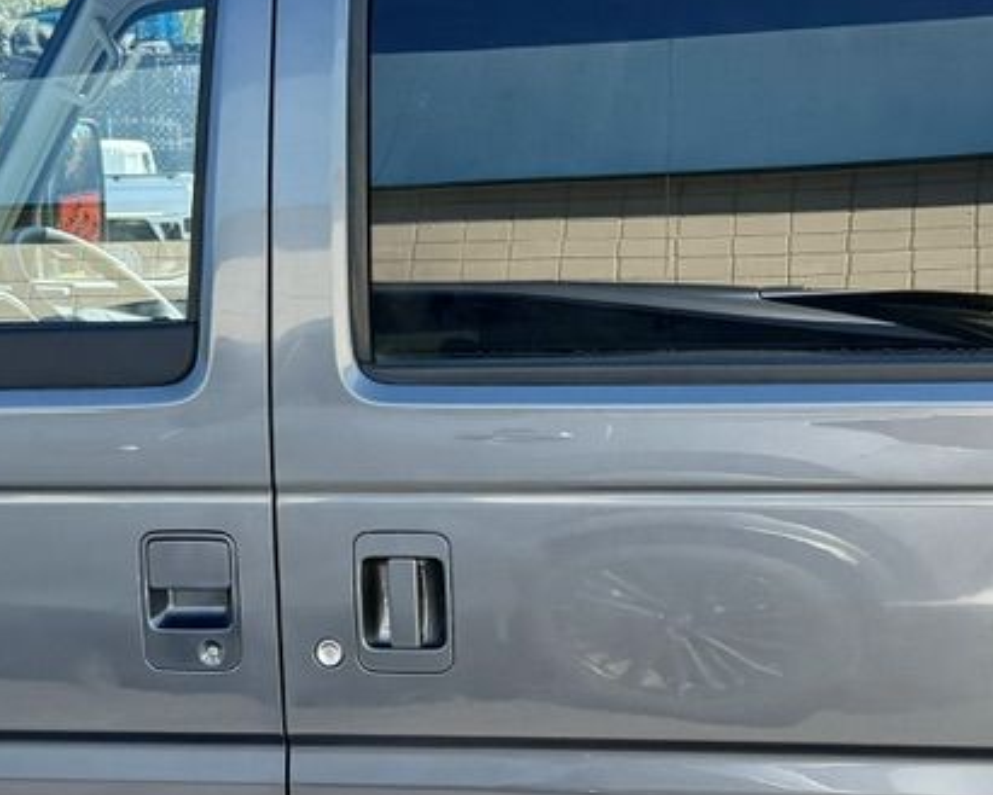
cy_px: 425
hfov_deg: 25.8
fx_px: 2146
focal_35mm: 73
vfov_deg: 21.0
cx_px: 725
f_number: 1.78
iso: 100
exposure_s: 1/1271
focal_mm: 6.76
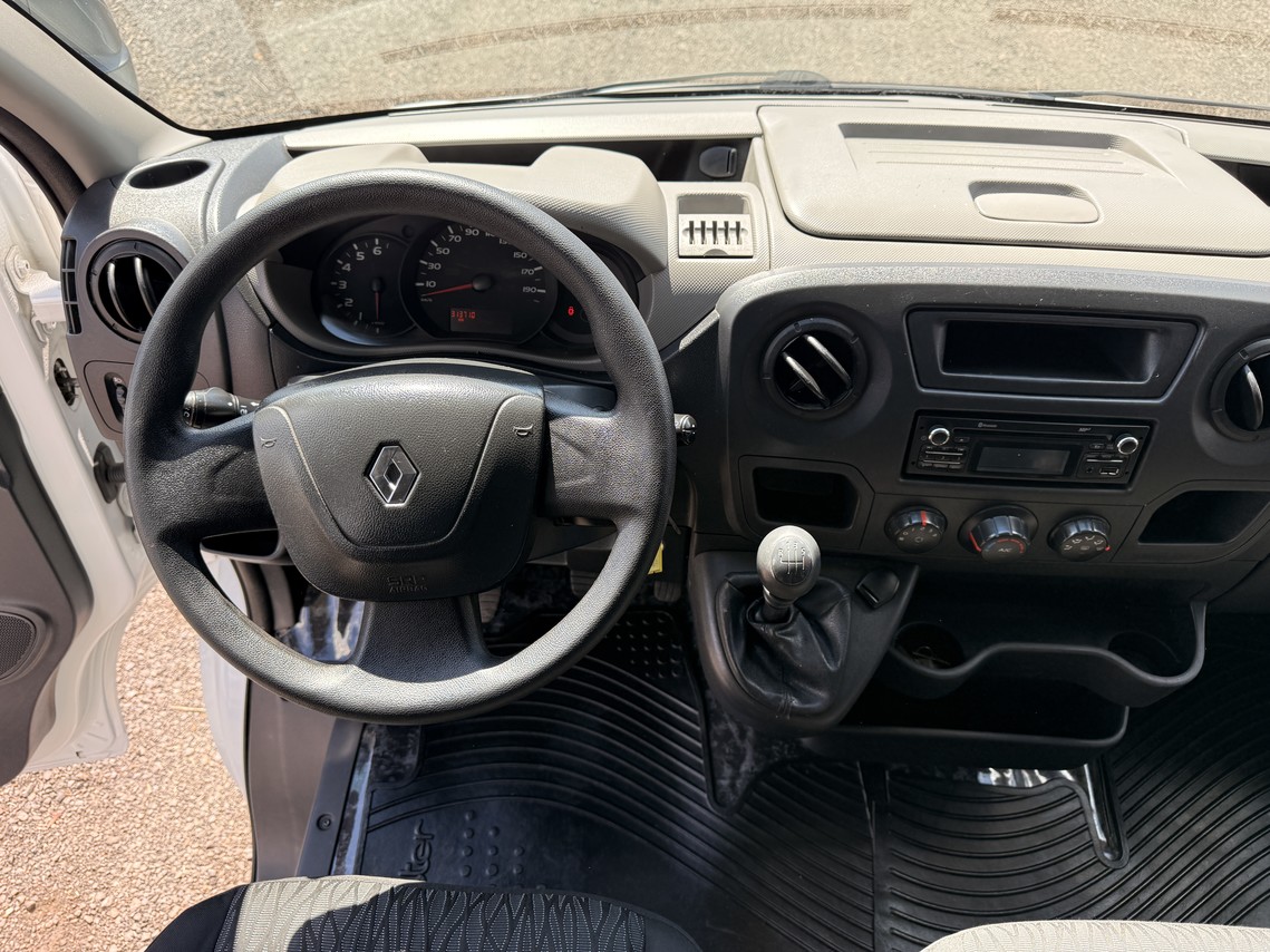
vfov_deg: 56.8
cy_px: 476
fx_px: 880
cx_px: 635
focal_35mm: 24
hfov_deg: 71.6
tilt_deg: -49.9
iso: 100
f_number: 1.78
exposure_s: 1/510
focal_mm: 6.76
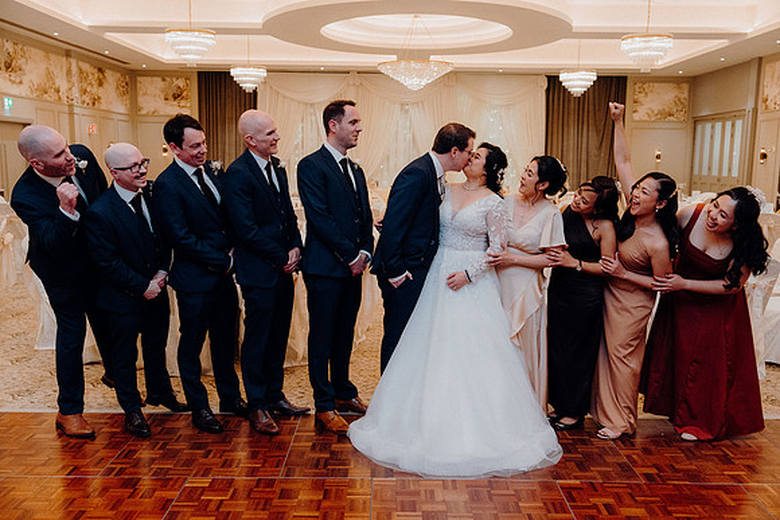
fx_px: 715
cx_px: 390
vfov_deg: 40.0
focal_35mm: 33
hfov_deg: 57.2
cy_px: 260
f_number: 3.5
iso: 3200
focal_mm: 33
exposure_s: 1/160
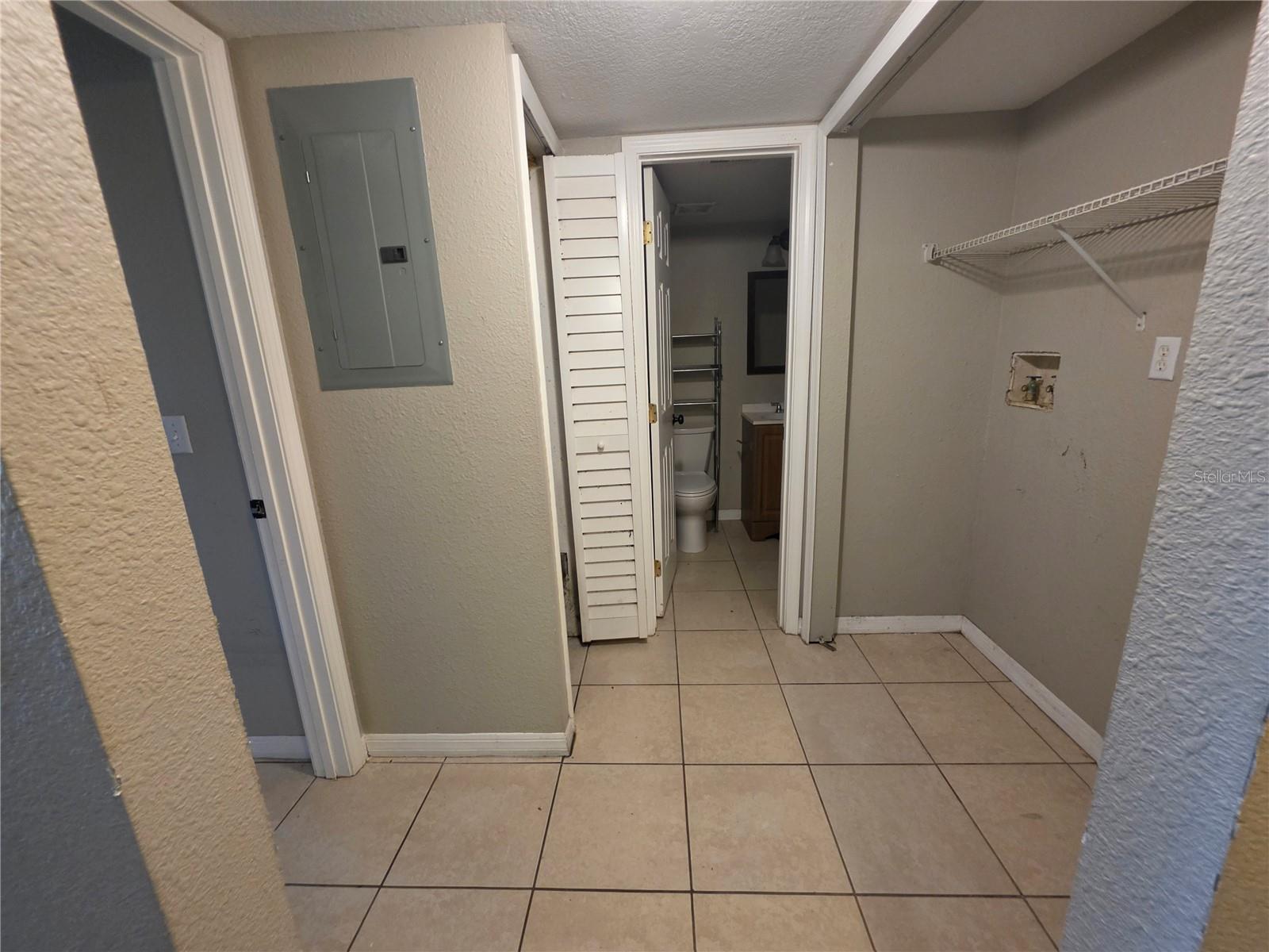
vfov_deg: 89.9
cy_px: 476
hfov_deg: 106.2
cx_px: 634
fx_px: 477
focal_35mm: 13
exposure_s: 1/60
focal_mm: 2.2
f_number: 1.9
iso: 400
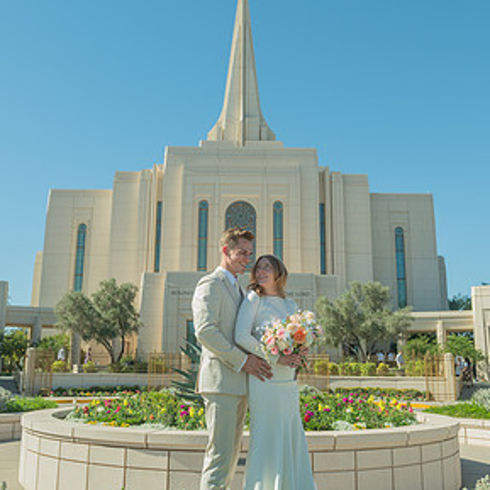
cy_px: 239
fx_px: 593
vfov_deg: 44.9
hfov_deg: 44.9
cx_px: 242
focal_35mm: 37
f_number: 5
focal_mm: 28
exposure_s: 1/1000
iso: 200
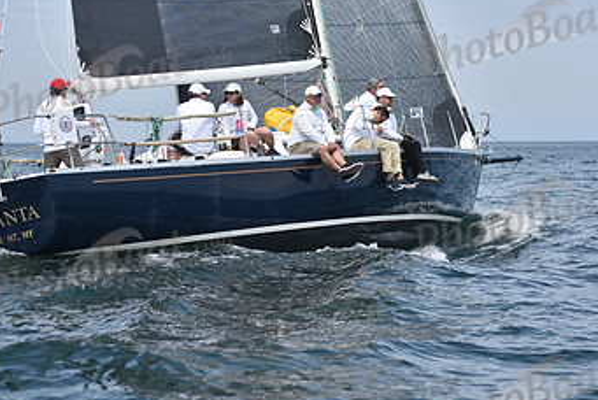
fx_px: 1978
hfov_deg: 17.2
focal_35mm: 119
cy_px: 148
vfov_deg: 11.5
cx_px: 324
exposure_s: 1/4000
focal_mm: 70
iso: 200
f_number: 3.5
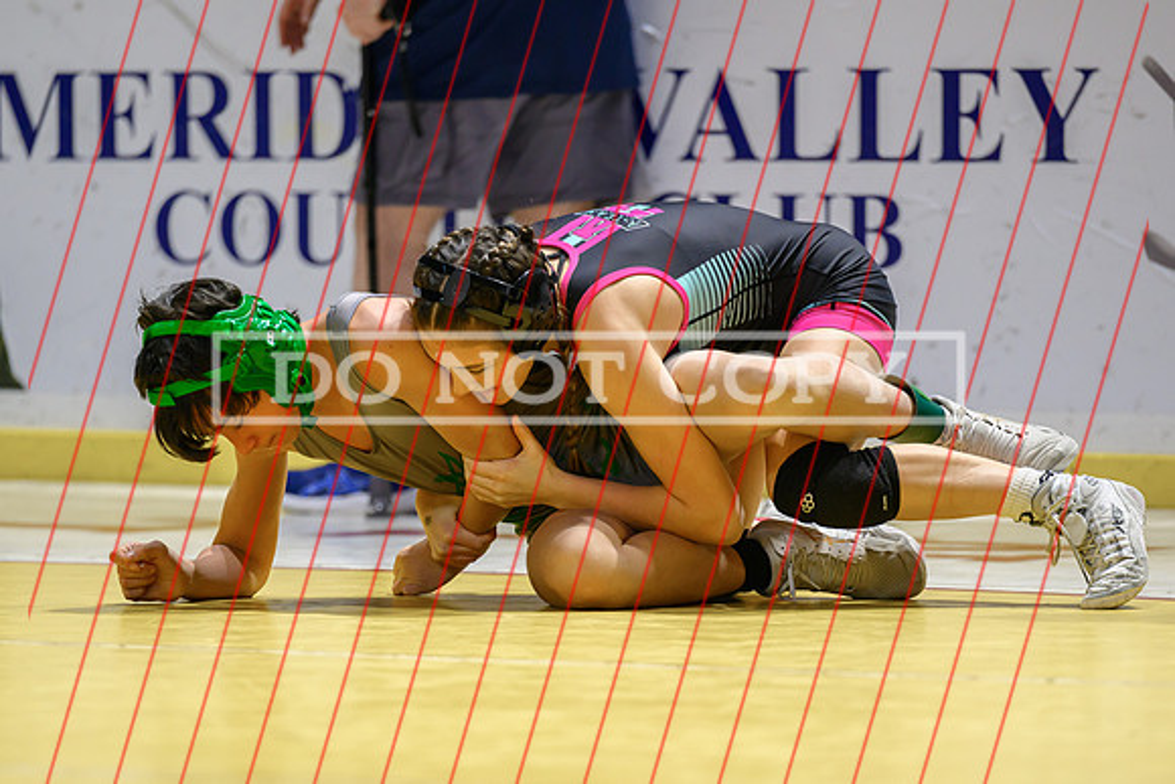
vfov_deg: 5.1
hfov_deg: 7.6
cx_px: 558
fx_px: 8801
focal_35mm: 270
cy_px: 521
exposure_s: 1/800
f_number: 2.8
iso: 2000
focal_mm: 200
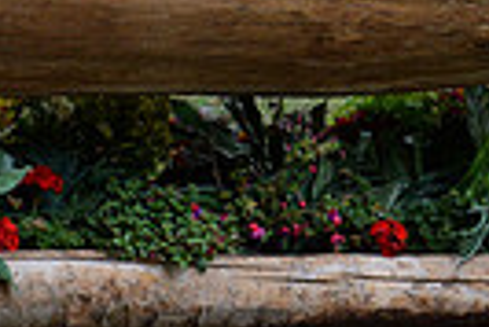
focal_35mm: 565
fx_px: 7683
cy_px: -323
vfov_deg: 2.4
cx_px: 1029
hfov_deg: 3.6
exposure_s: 1/1000
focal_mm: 130
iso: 2000
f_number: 8
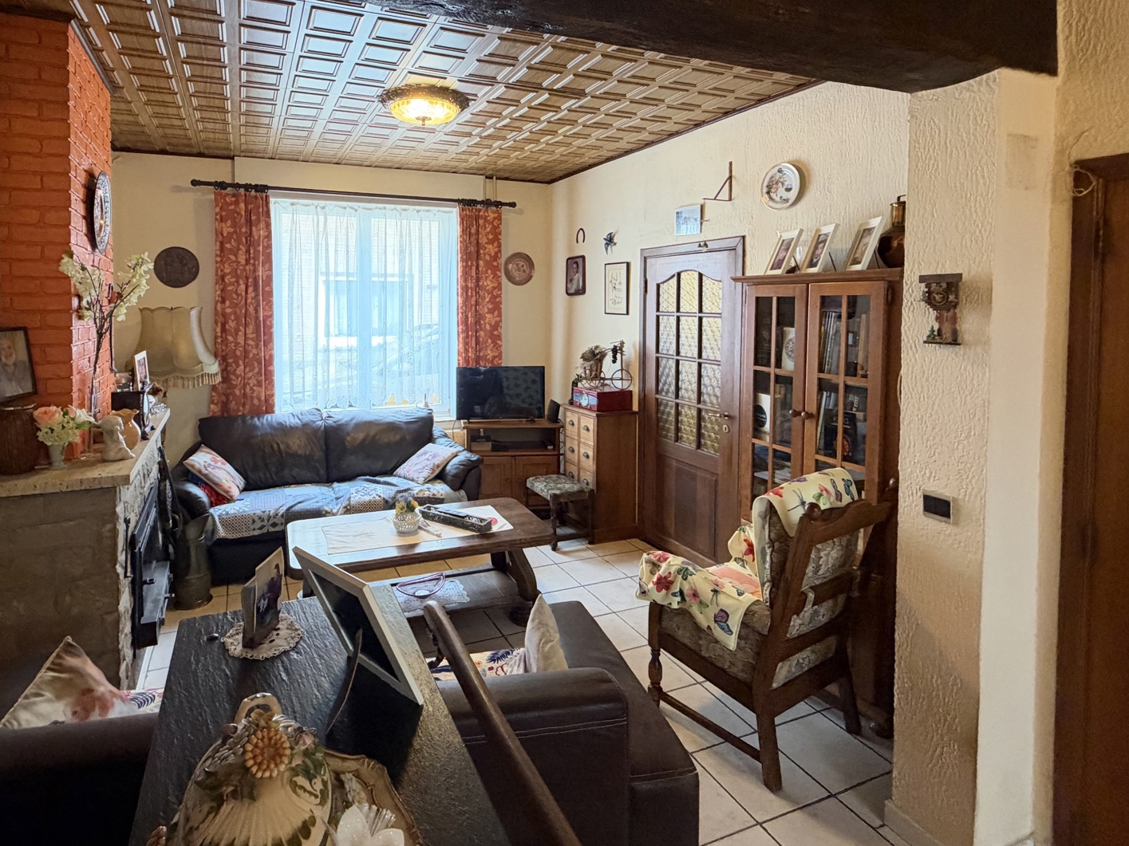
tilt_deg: -1.3
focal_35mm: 19
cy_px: 319
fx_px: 620
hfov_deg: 84.1
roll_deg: -0.9
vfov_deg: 67.7
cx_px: 483
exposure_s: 1/50
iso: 500
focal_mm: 2.22
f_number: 2.2
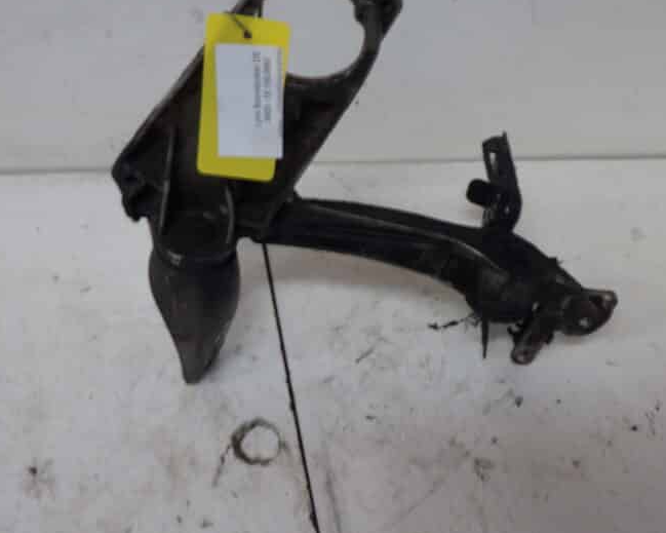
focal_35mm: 40
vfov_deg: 37.2
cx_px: 351
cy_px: 208
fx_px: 788
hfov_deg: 45.8
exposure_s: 1/5
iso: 100
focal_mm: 18
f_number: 5
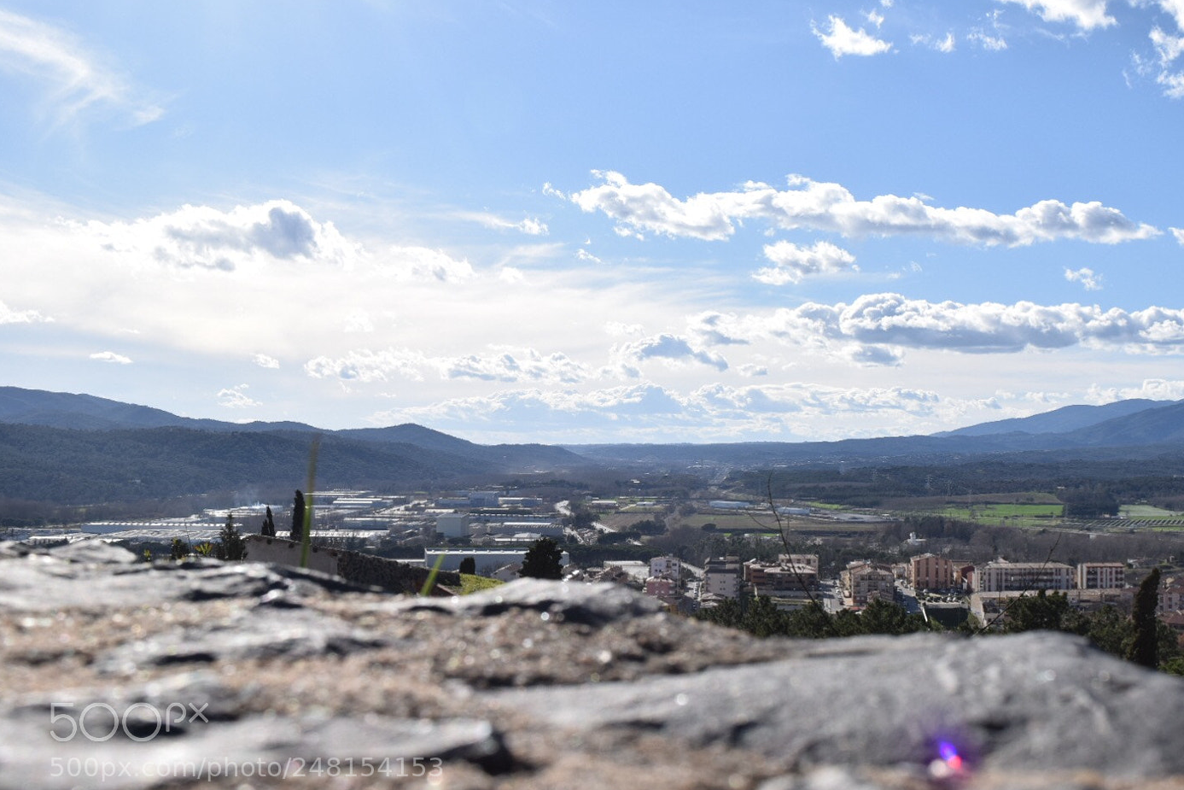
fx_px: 1480
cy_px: 379
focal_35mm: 45
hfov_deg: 43.5
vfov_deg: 29.9
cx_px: 679
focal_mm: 26
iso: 200
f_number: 11
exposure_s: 1/500
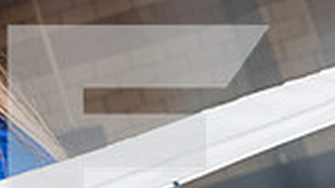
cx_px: -308
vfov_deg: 6.4
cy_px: 146
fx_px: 1678
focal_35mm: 189
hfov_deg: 10.6
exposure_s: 1/125
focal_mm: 46
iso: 400
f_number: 8
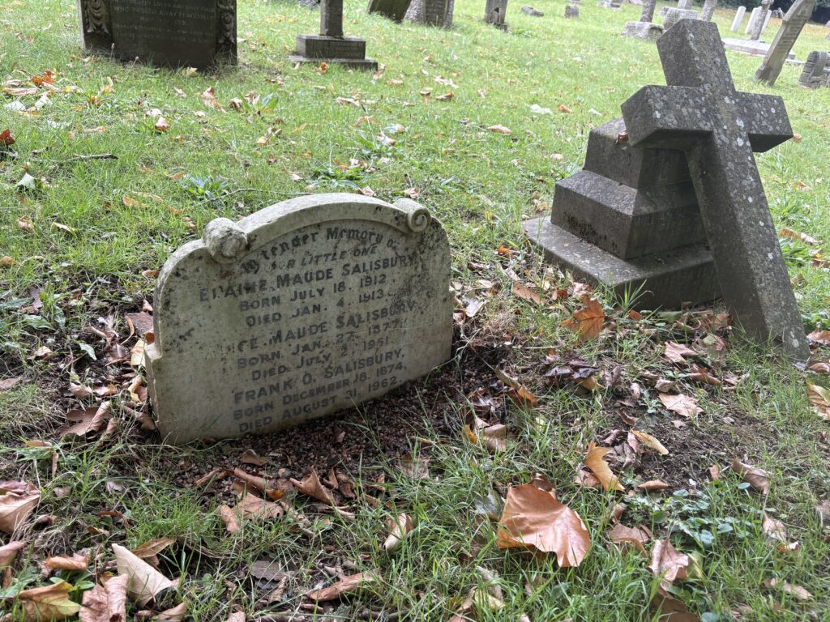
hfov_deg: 67.3
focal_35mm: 26
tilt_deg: -26.7
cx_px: 415
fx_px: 623
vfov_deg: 53.1
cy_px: 311
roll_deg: -6.0
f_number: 1.6
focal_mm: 5.96
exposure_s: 1/122
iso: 32
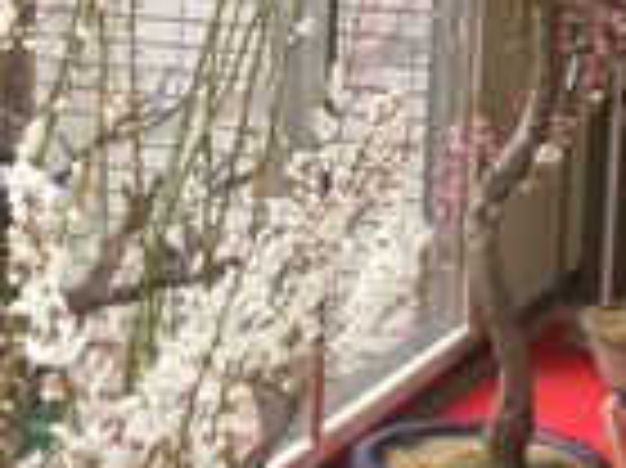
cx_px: 288
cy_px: 45
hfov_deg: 19.5
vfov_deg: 14.5
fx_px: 1825
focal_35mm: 101
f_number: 2.6
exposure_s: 1/60
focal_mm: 5.8
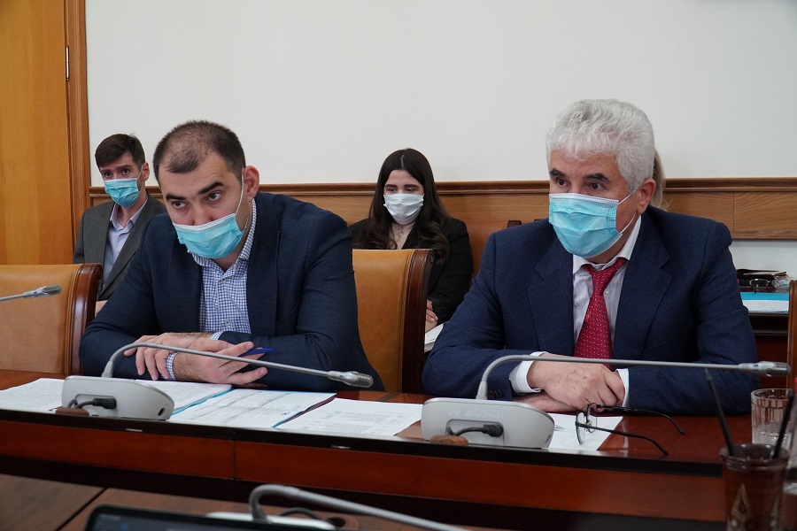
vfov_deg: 29.9
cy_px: 266
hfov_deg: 43.6
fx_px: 996
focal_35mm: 45
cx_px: 398
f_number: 5.6
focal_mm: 30
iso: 2000
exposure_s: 1/160
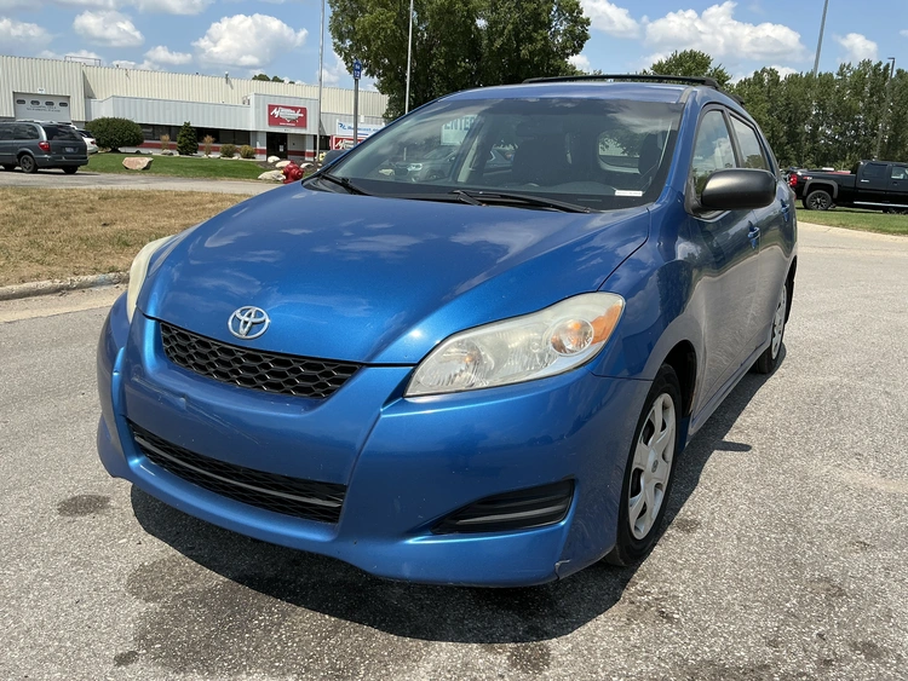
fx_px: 735
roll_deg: -2.0
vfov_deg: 49.8
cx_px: 454
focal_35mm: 28
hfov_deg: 63.4
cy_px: 340
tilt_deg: -12.6
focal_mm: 3
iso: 25
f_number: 1.8
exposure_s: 1/1786
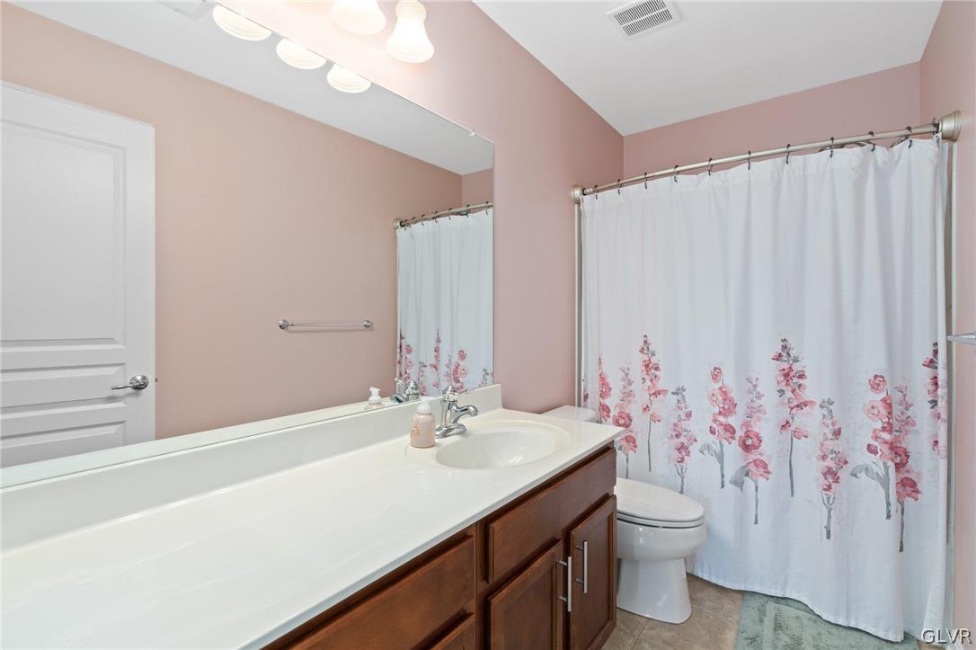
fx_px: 434
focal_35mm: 16
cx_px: 488
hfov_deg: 96.8
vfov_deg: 73.7
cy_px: 325
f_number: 7.1
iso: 320
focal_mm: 16
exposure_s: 1/4
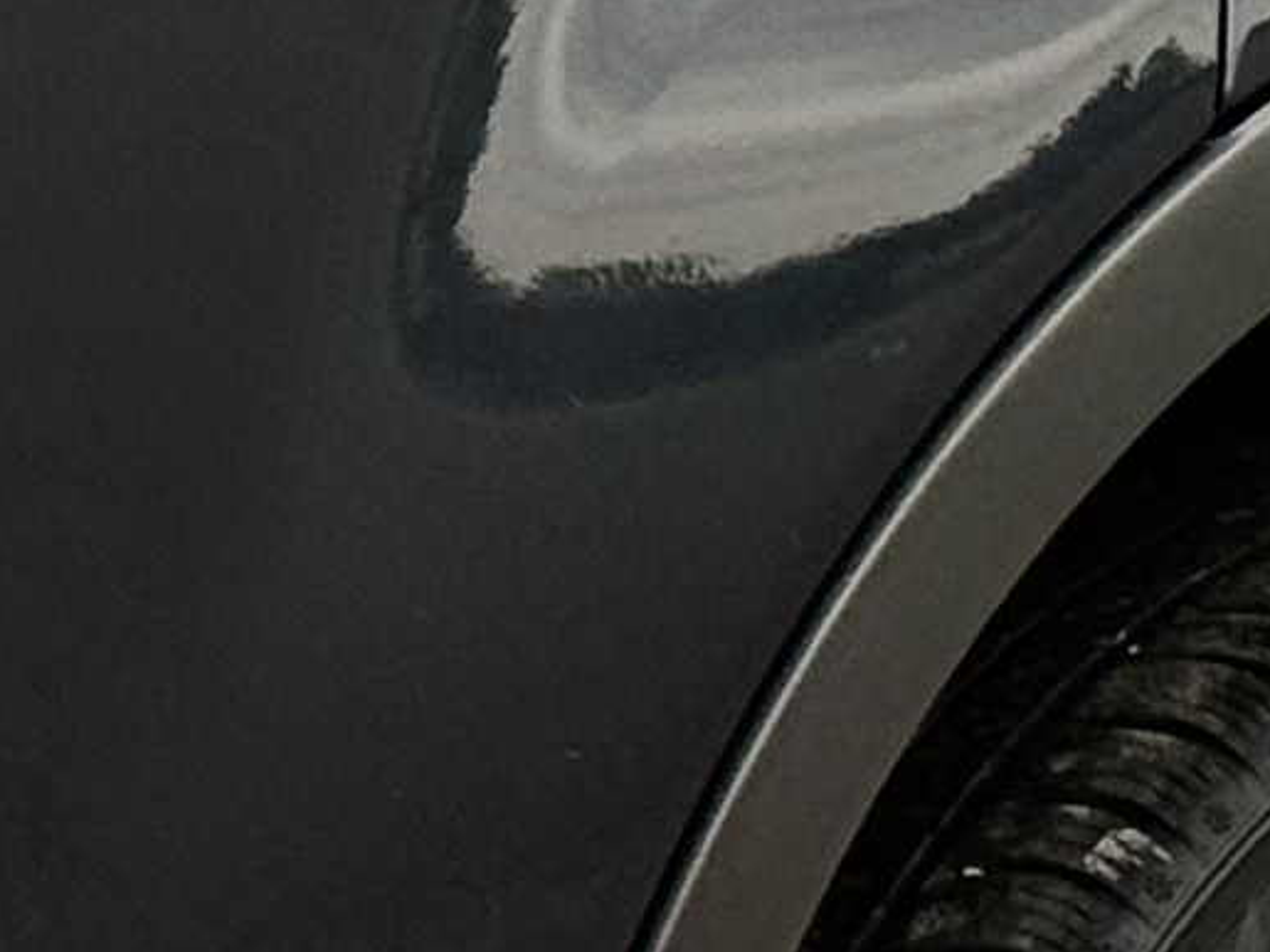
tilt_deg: -7.8
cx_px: -599
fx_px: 13792
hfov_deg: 5.2
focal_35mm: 376
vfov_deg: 3.9
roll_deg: +0.1
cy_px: -323
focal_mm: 6.76
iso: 64
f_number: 1.78
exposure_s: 1/454
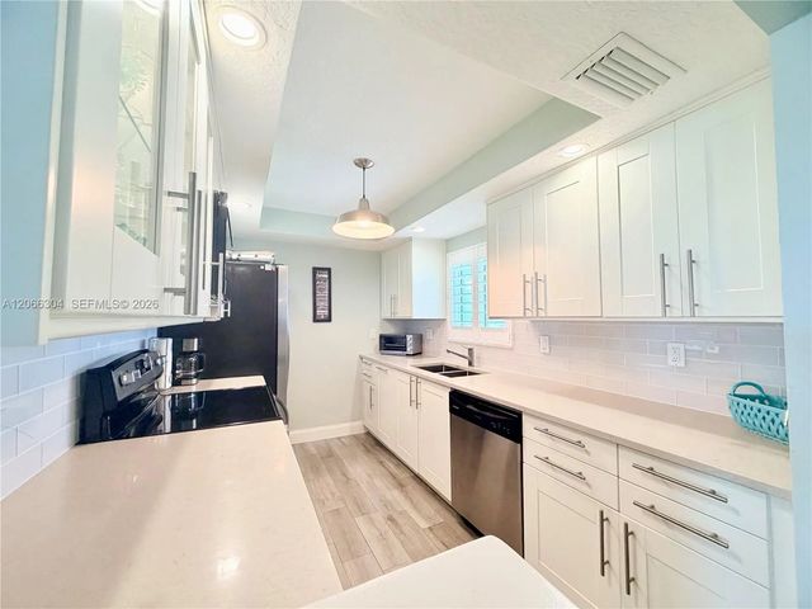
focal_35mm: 14
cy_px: 304
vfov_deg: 85.7
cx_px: 406
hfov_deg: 102.1
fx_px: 328
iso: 200
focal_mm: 2.22
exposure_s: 1/120
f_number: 2.2
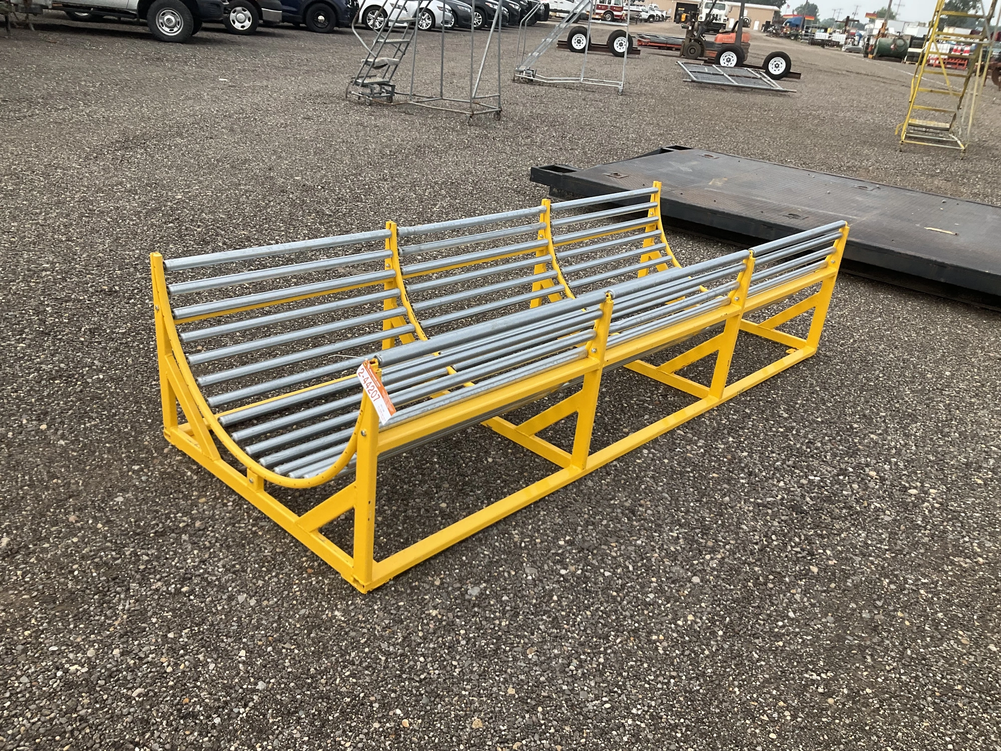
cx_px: 500
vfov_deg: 48.2
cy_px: 376
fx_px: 839
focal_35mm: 29
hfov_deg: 61.7
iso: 25
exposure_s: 1/1221
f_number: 1.8
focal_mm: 3
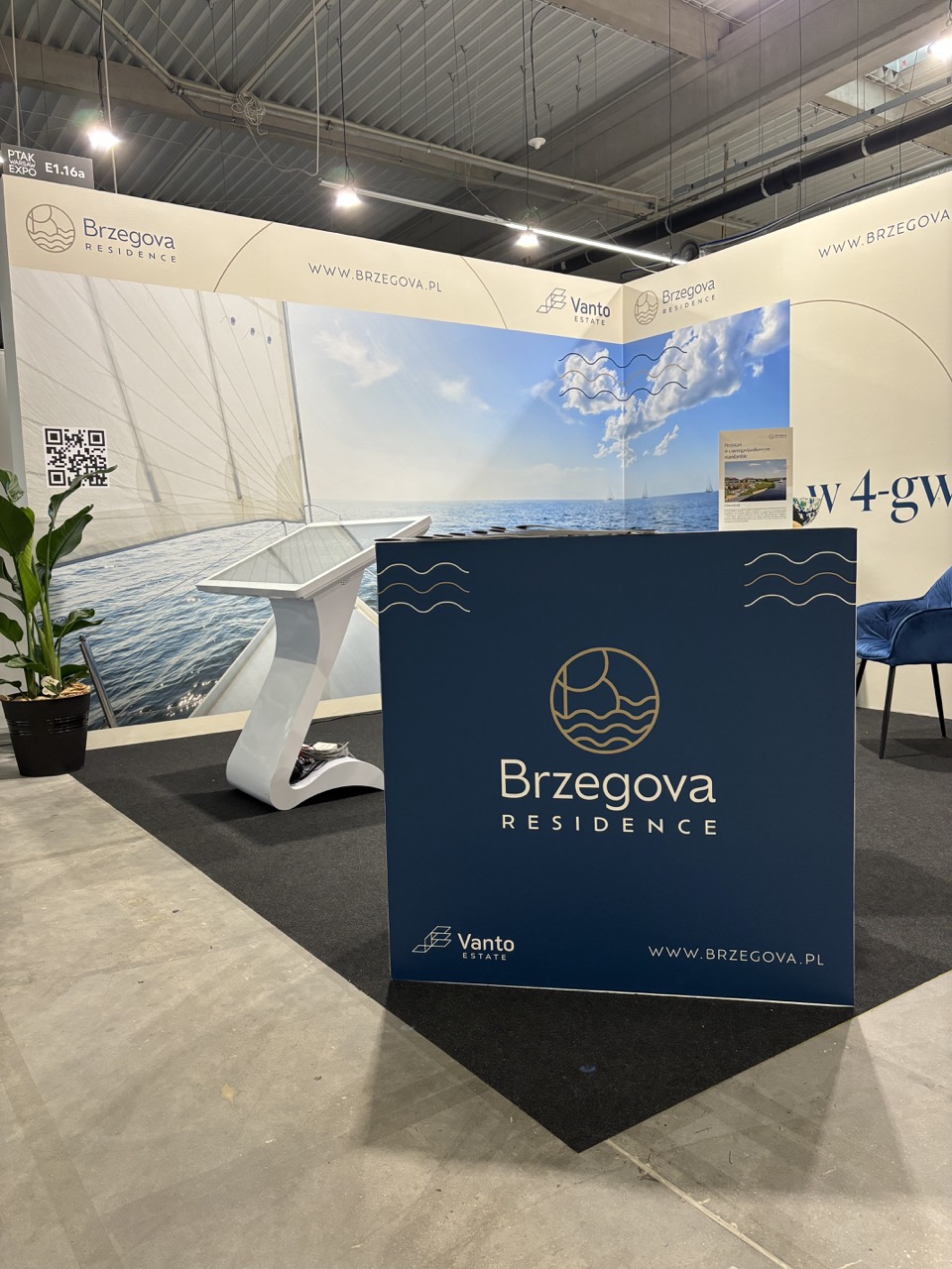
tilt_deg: -3.9
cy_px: 634
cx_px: 476
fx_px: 953
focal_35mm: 26
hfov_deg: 53.1
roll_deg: +1.8
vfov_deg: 67.3
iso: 125
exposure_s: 1/100
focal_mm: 5.96
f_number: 1.6
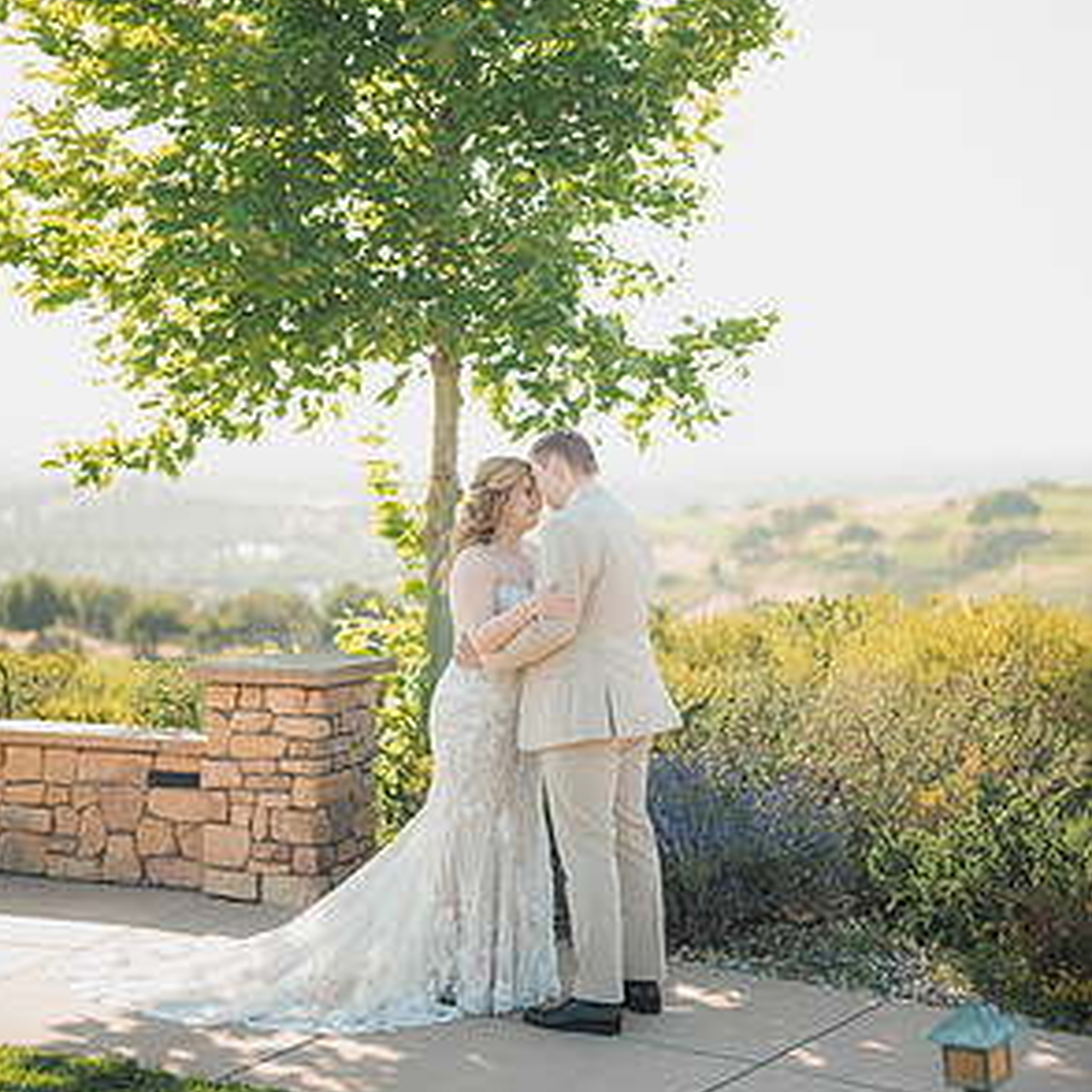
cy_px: 420
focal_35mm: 65
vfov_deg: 26.4
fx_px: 2320
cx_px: 539
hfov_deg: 26.5
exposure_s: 1/1600
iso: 50
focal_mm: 50
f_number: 1.2
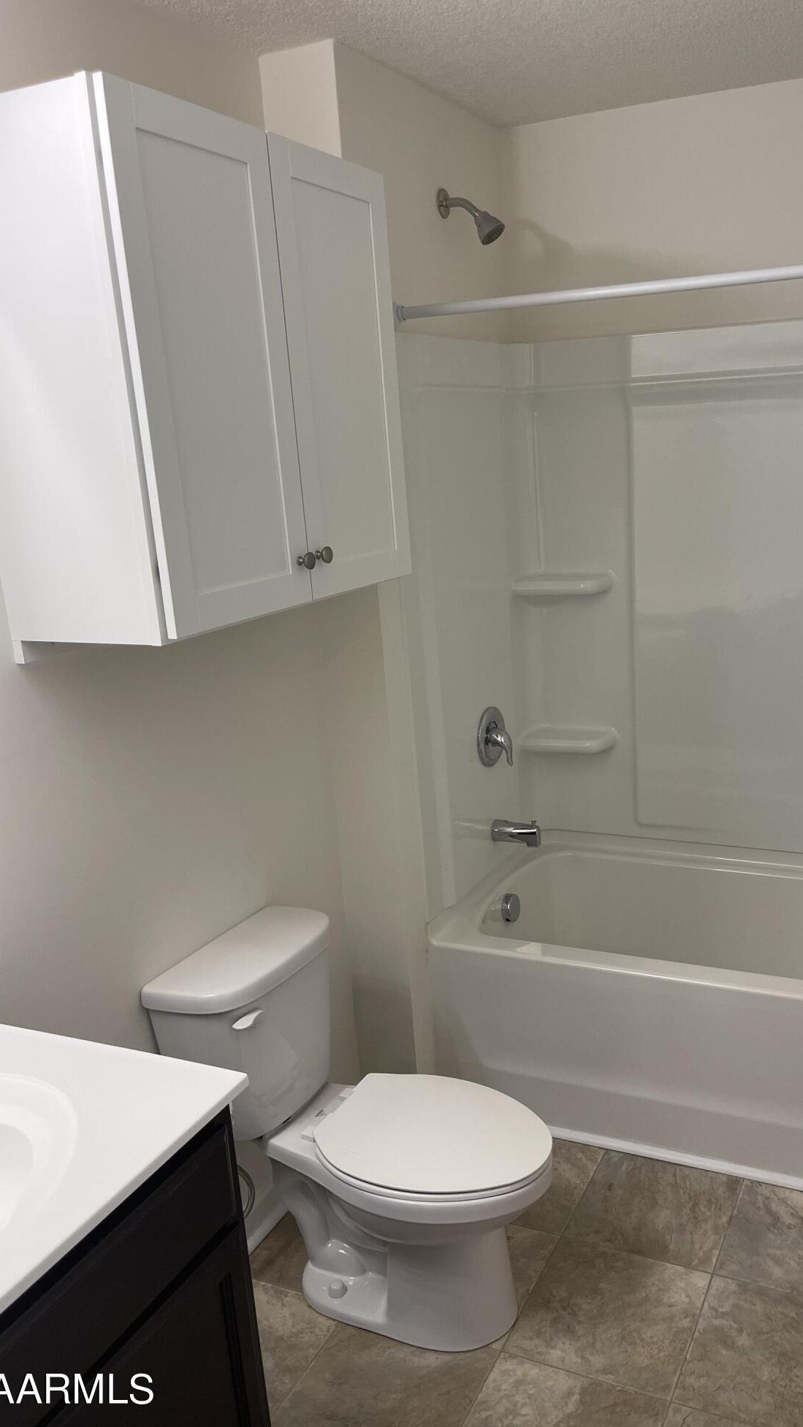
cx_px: 503
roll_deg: +2.9
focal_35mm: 29
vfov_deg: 66.1
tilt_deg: -15.8
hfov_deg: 39.9
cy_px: 726
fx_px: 1098
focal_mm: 5.1
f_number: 1.6
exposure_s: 1/120
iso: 100
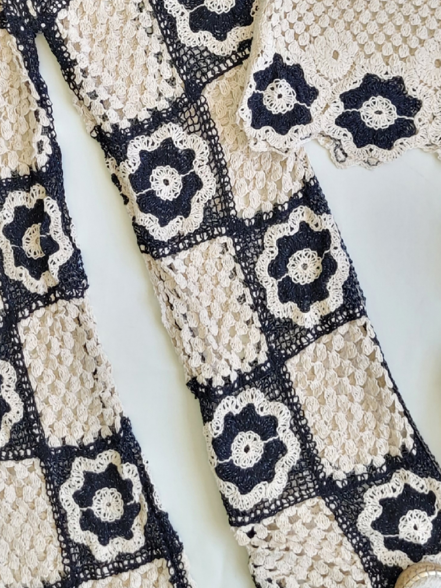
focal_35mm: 54
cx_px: 218
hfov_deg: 27.0
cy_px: 161
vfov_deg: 34.9
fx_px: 917
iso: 160
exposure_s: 1/100
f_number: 1.8
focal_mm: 5.4
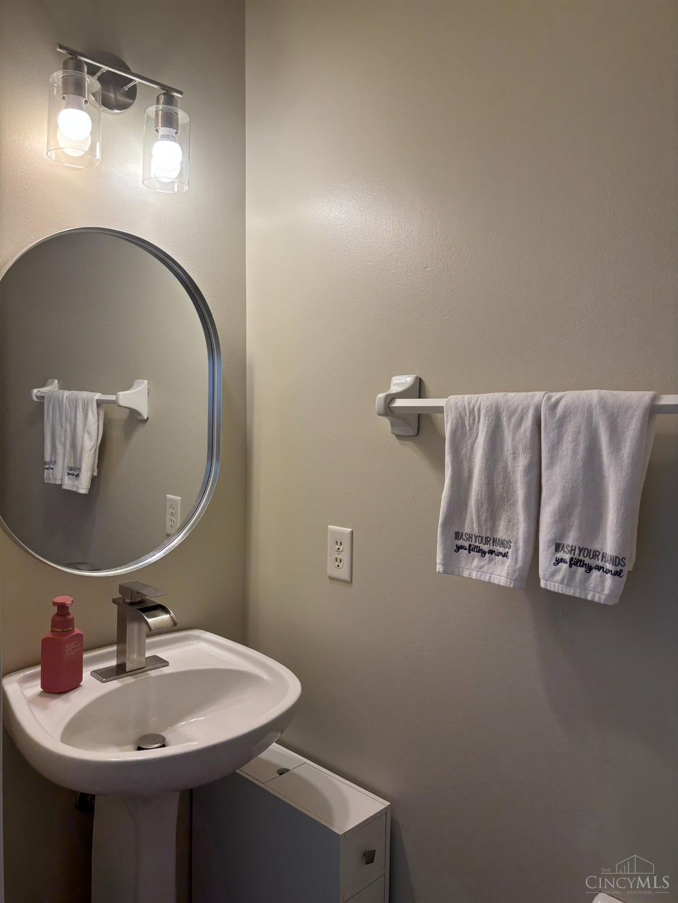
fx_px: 679
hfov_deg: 53.1
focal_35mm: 26
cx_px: 339
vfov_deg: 67.3
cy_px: 452
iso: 64
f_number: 1.6
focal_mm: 5.96
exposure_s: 1/120
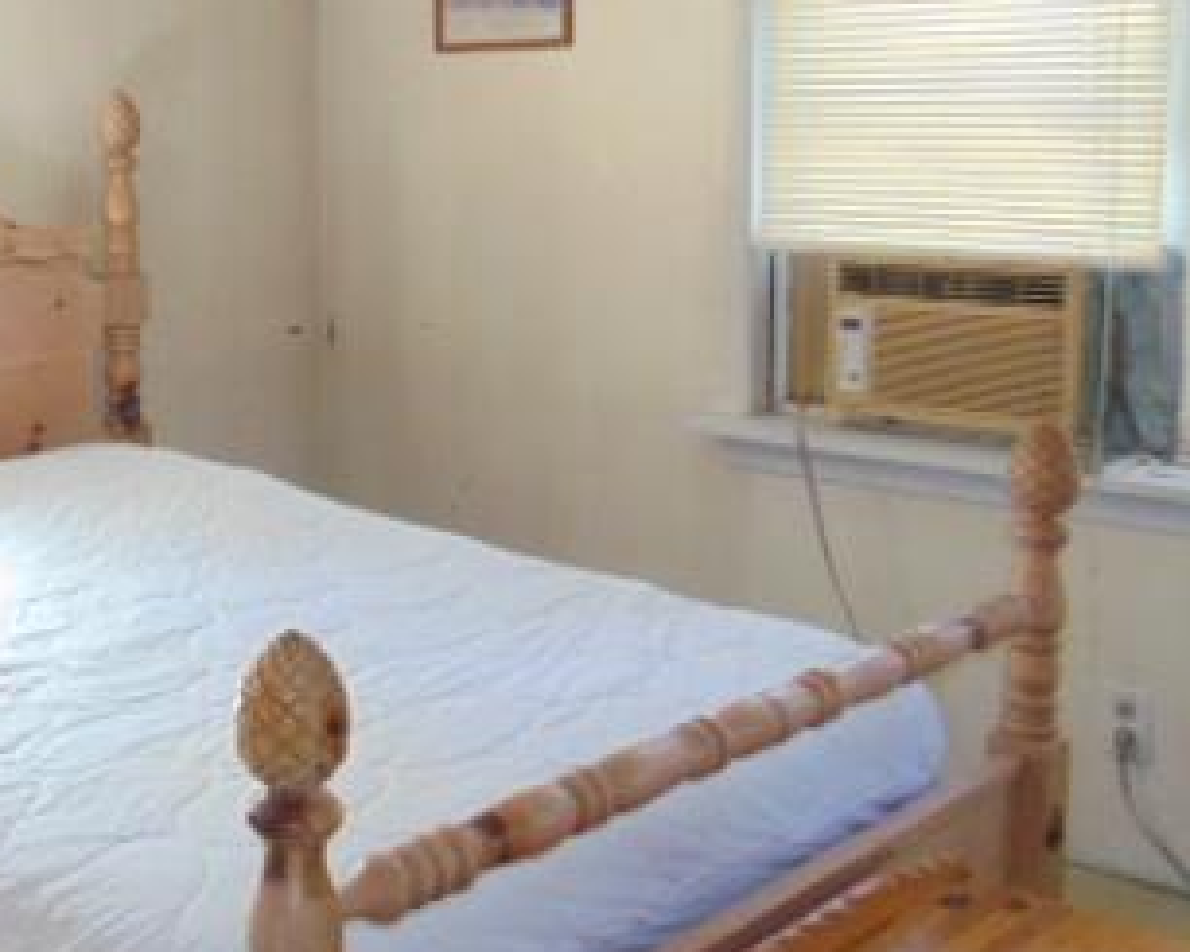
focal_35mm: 51
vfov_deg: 29.2
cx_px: 202
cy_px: 225
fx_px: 1797
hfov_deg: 35.2
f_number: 3
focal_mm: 4.5
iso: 400
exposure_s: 1/40
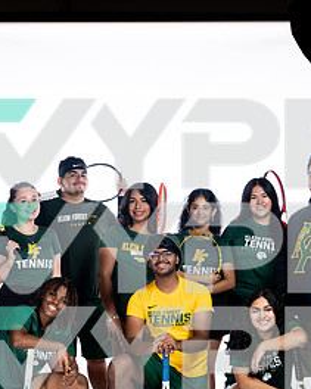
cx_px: 168
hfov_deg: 13.8
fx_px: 1289
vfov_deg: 17.1
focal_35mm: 112
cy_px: 249
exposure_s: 1/250
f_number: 6.3
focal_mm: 70
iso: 400
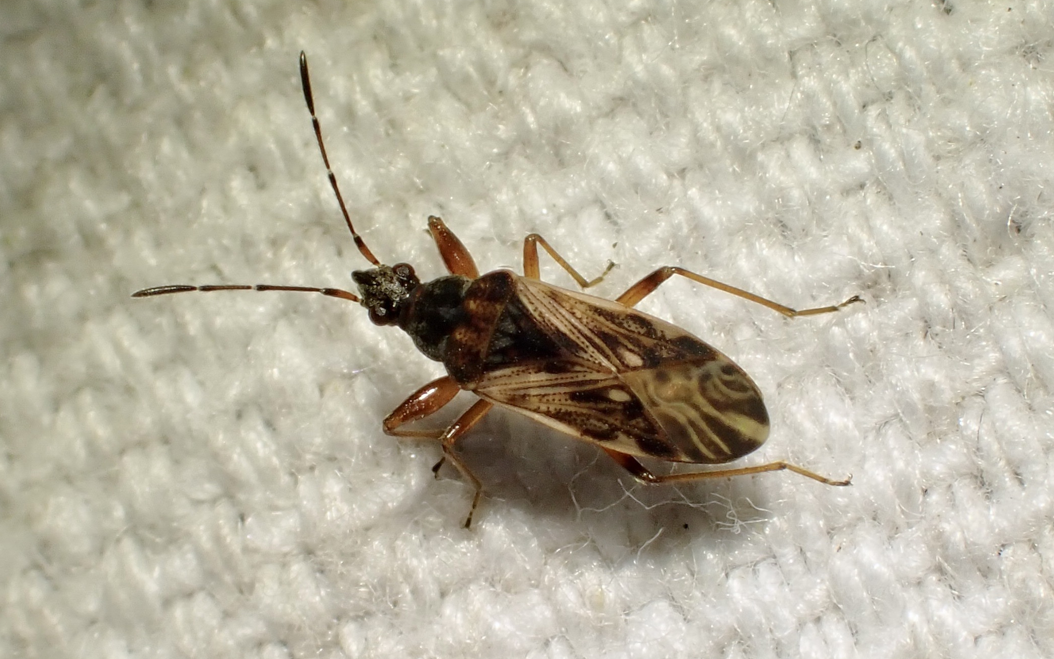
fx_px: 3073
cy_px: 360
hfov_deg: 19.5
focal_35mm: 107
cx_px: 531
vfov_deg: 12.2
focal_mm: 18
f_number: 6.3
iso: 160
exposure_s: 1/400
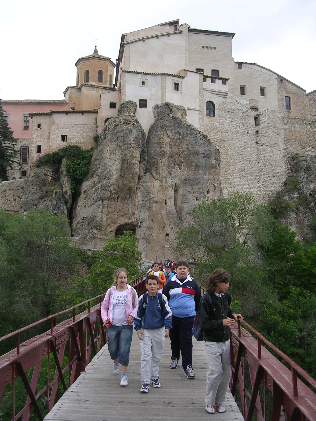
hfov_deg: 37.7
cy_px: 210
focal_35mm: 38
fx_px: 463
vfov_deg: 49.0
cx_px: 158
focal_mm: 5.8
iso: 50
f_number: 2.8
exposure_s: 1/493
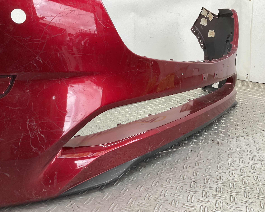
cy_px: 106
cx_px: 130
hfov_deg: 57.2
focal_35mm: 31
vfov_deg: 47.1
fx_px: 243
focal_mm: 3
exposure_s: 1/120
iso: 50
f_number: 1.8
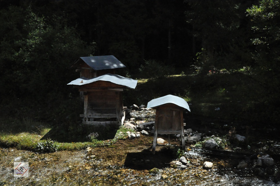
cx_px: 140
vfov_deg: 36.8
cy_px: 93
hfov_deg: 53.2
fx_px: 280
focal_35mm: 36
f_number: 18
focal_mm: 24
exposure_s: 1/1250
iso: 3200
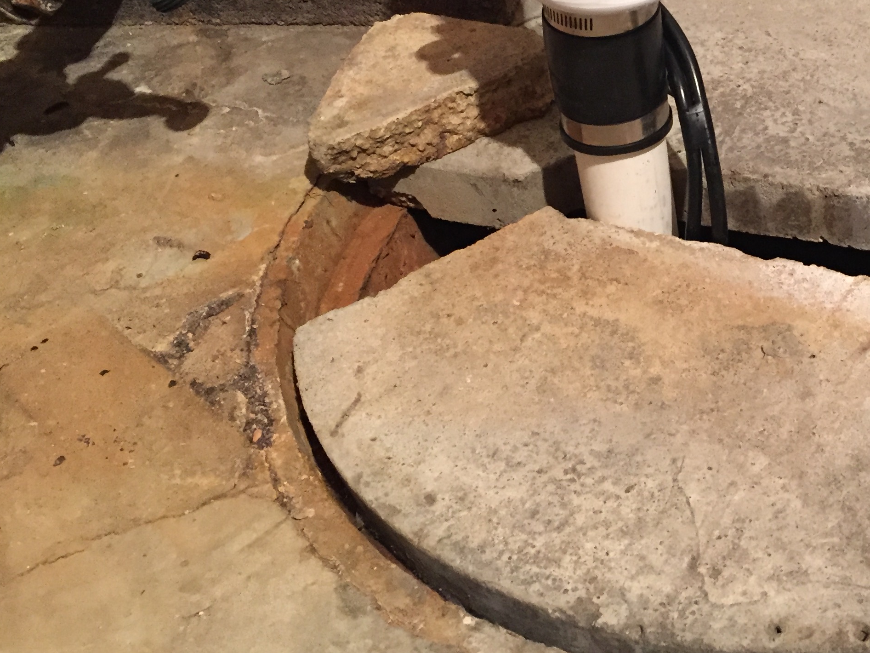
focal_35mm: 50
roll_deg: +3.1
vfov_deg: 29.0
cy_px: 238
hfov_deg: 36.3
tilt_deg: -39.3
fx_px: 1257
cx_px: 745
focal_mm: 4.15
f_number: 2.2
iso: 250
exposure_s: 1/15
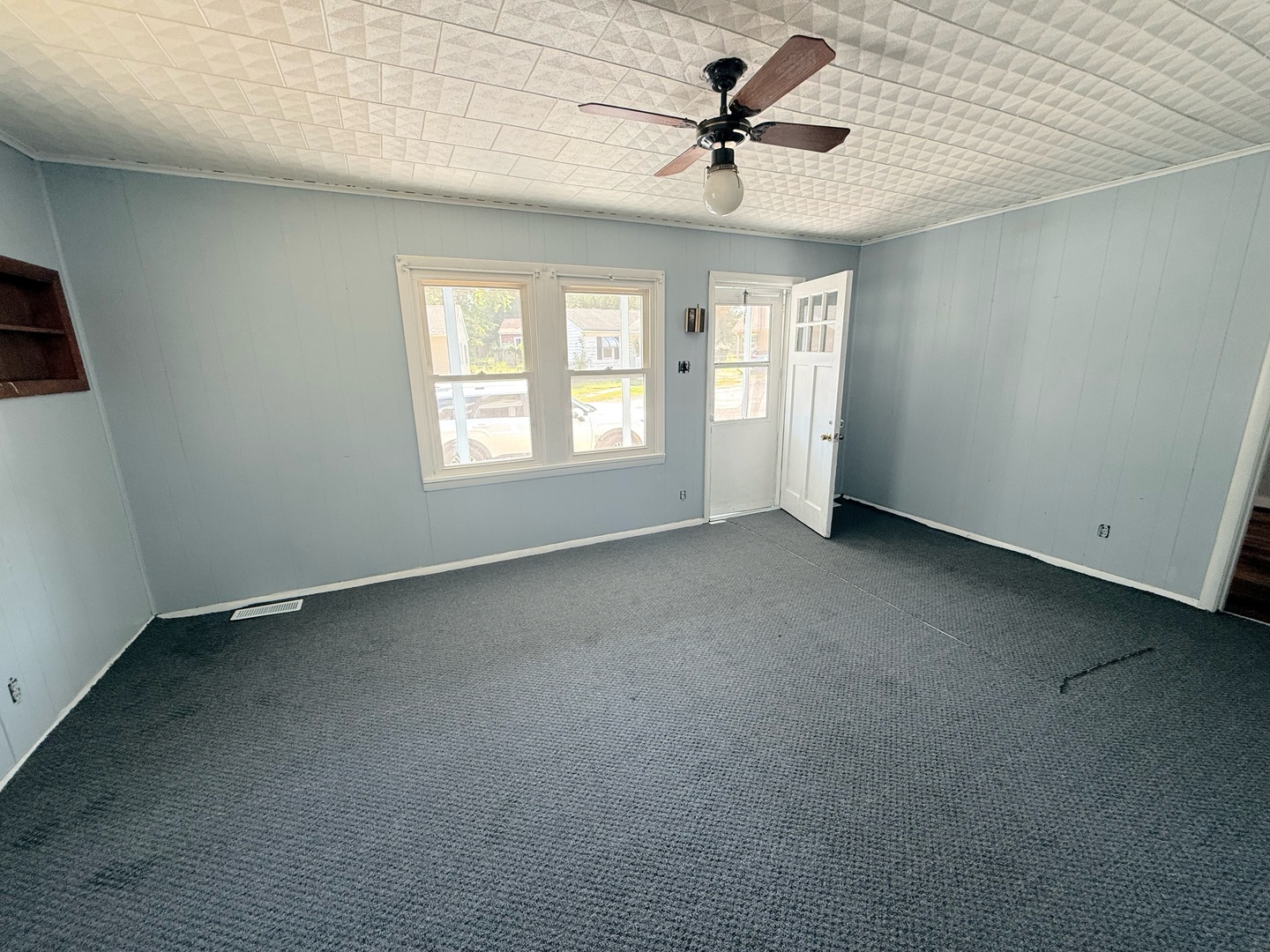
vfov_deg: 85.7
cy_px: 476
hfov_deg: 102.1
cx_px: 635
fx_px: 514
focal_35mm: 14
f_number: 2.2
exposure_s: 1/99
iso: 80
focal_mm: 2.22
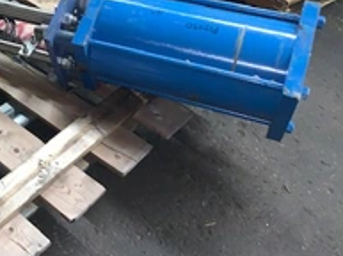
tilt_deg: -38.2
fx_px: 534
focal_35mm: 54
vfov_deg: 26.5
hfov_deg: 32.4
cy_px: 52
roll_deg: +0.5
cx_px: -11
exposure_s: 1/8
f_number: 1.8
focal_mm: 4.25
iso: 100
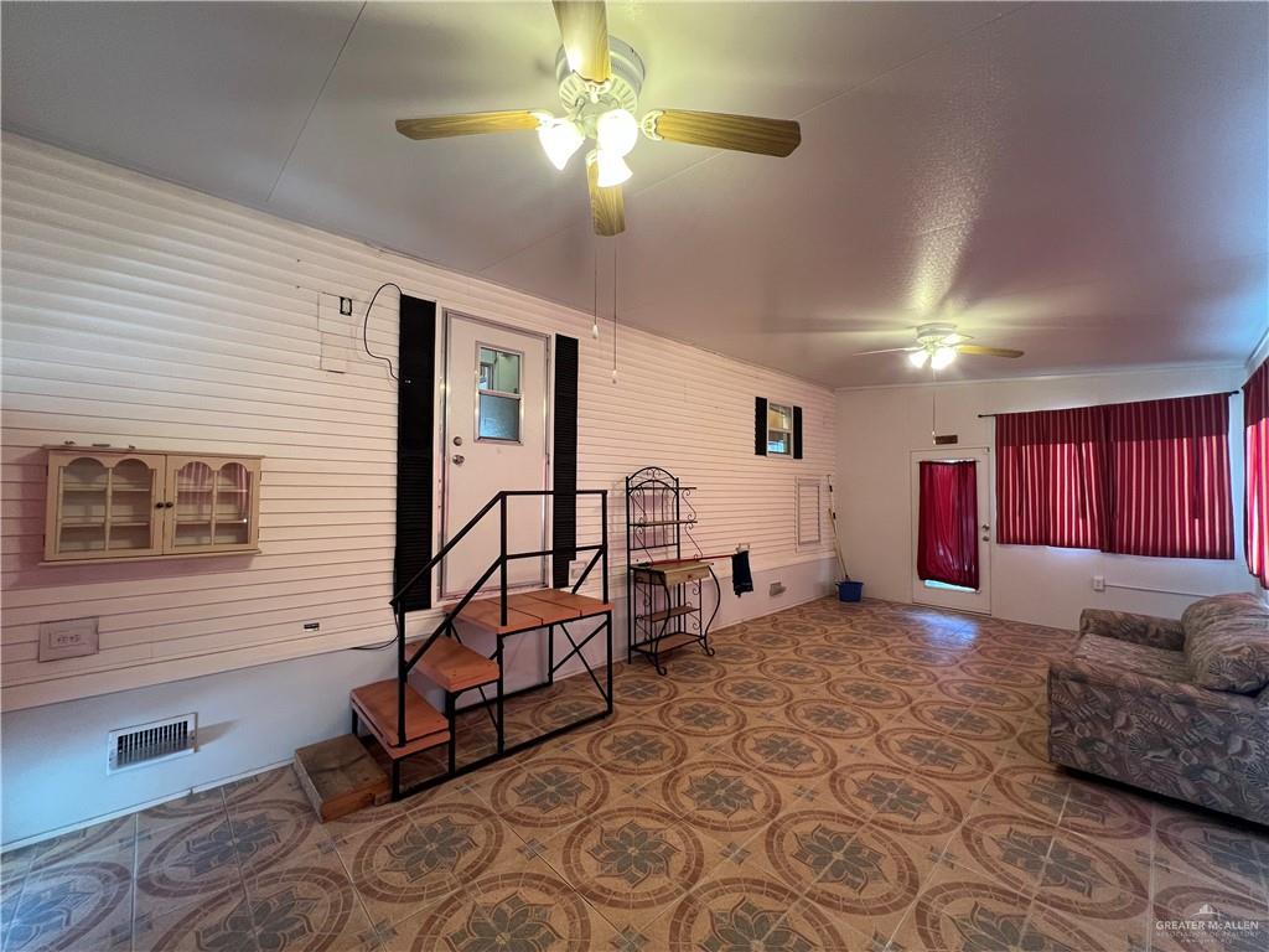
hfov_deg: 106.2
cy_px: 476
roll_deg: -0.5
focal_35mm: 13
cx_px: 634
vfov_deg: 89.9
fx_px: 477
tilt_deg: +1.7
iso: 200
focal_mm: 1.57
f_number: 1.8
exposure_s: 1/60
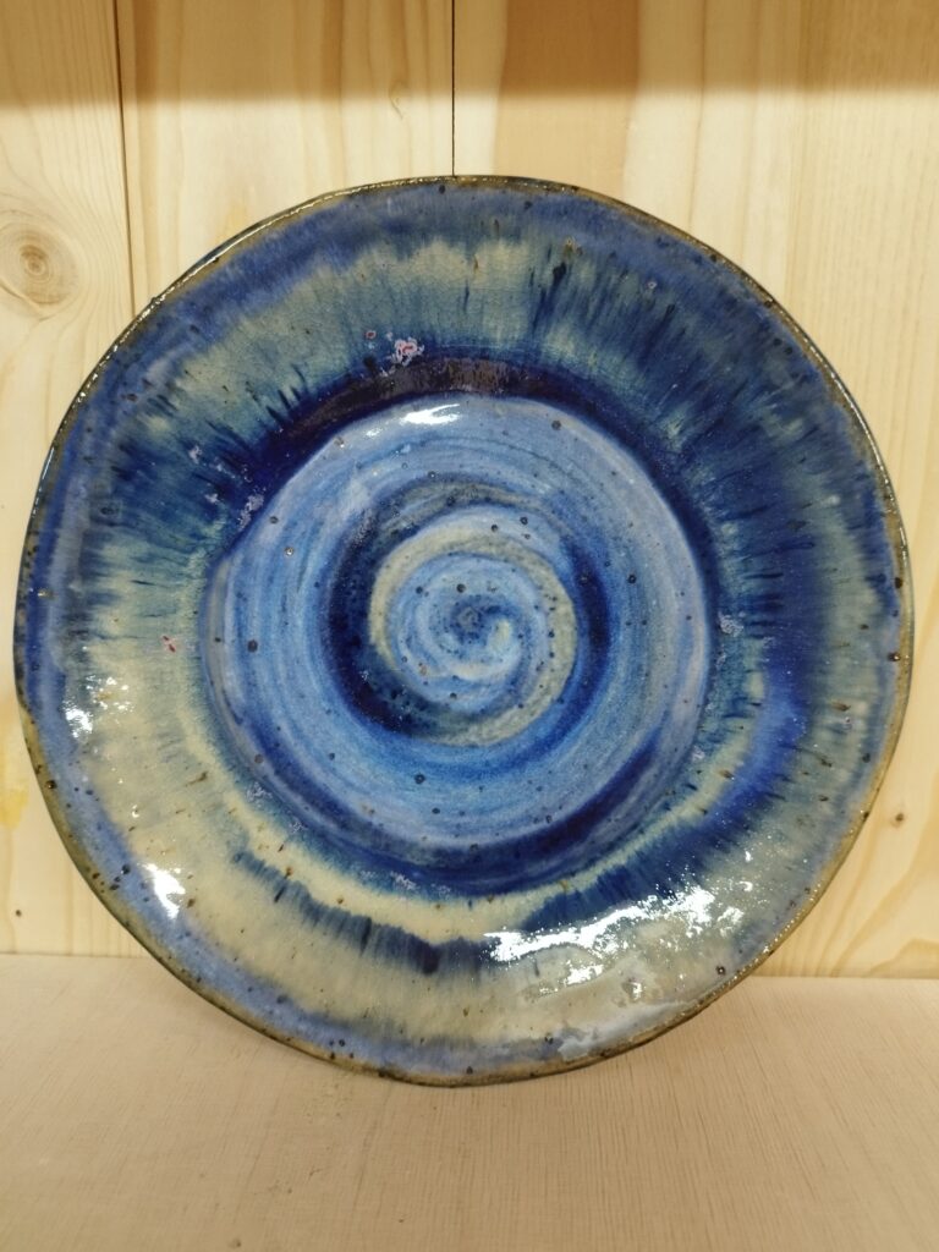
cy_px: 626
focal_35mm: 25
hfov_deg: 54.9
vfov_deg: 69.4
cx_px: 470
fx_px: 904
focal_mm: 5.95
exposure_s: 1/33.3
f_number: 1.89
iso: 720
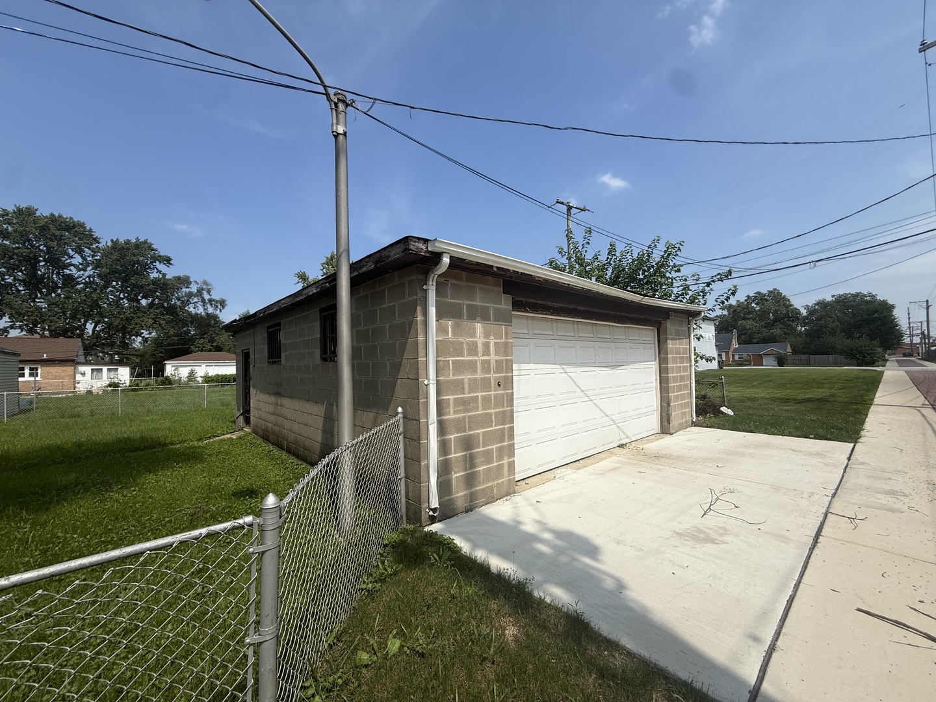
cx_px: 468
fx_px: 379
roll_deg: +0.8
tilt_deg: +0.6
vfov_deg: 85.7
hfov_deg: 102.1
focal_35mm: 14
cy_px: 351
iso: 50
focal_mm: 2.22
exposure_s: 1/3460
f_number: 2.2
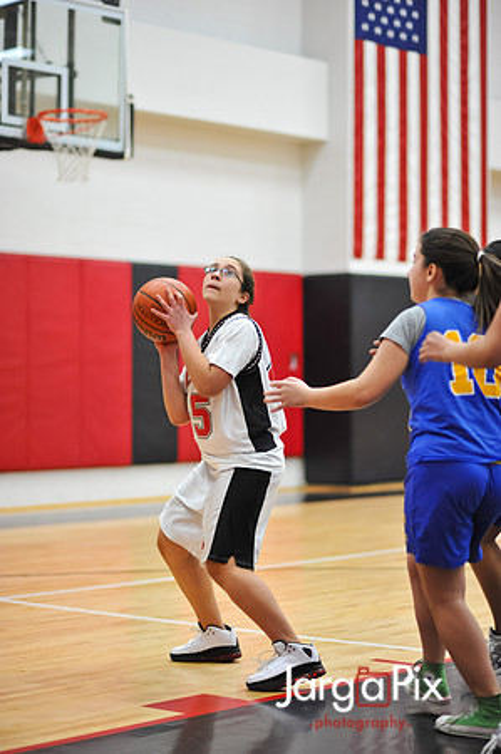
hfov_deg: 16.0
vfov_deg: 23.9
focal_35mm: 85
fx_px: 1778
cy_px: 377
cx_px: 250
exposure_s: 1/500
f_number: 2
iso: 1800
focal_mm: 85
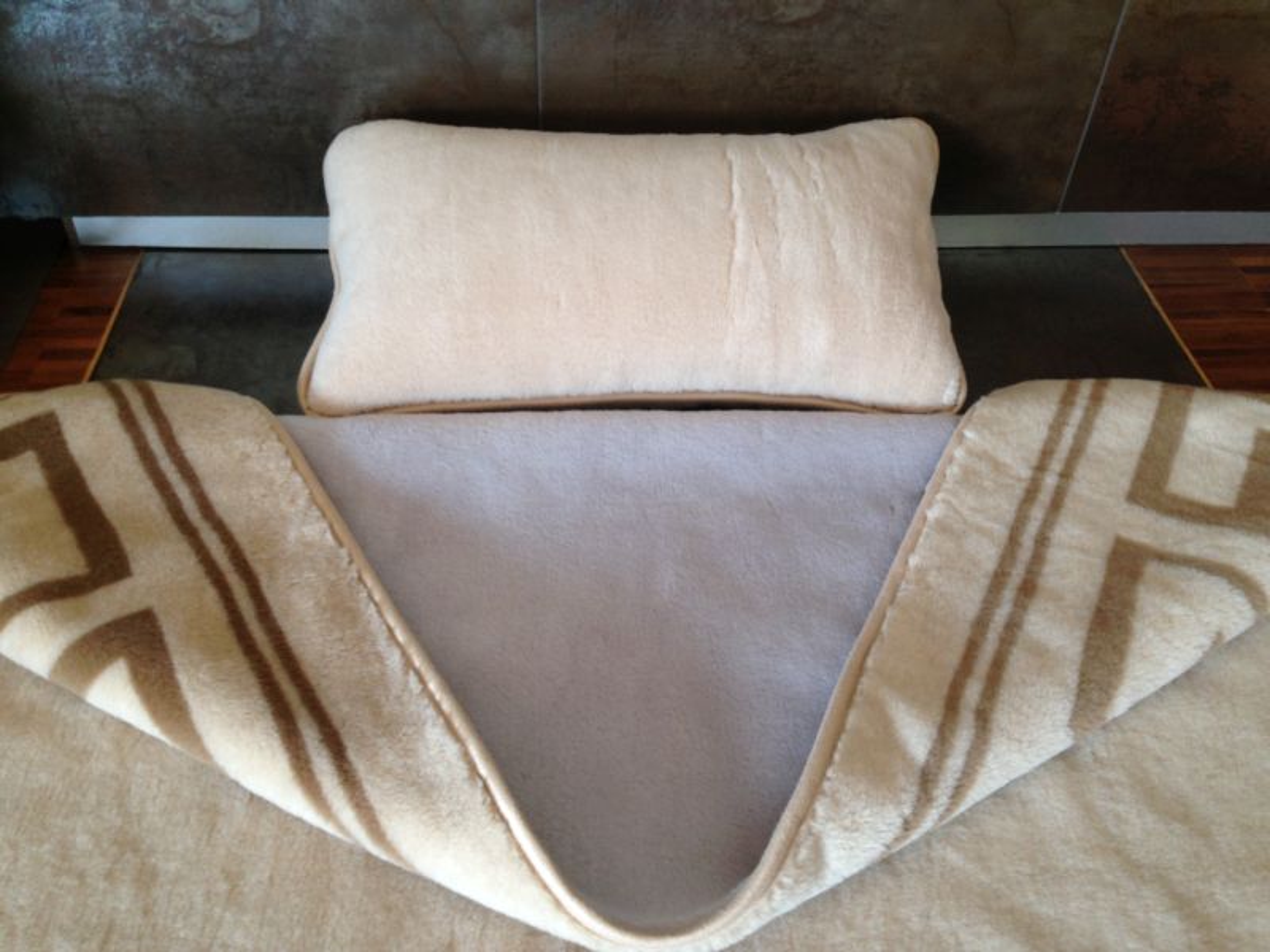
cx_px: 635
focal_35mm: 33
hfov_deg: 55.4
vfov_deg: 42.9
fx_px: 1211
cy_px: 476
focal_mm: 4.12
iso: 64
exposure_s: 1/30
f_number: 2.4
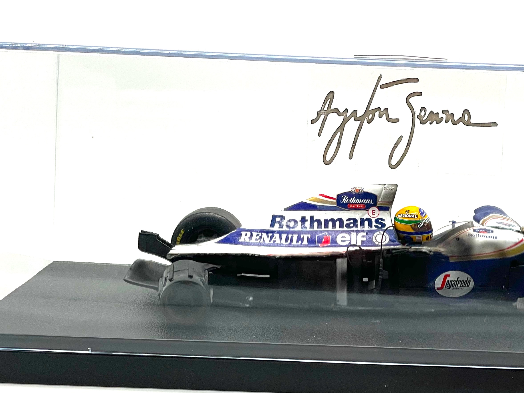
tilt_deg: -12.0
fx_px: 1347
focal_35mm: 89
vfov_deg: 16.4
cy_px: 331
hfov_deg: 21.8
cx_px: 399
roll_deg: -2.4
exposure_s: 1/99
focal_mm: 6
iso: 32
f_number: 2
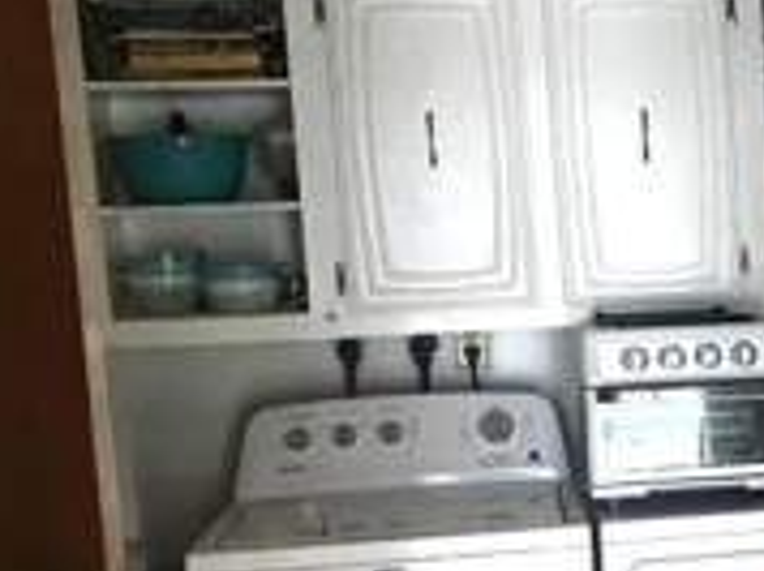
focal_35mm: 70
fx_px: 1543
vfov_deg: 20.8
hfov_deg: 25.5
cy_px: 414
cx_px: 871
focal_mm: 4.25
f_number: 1.8
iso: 1000
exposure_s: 1/25
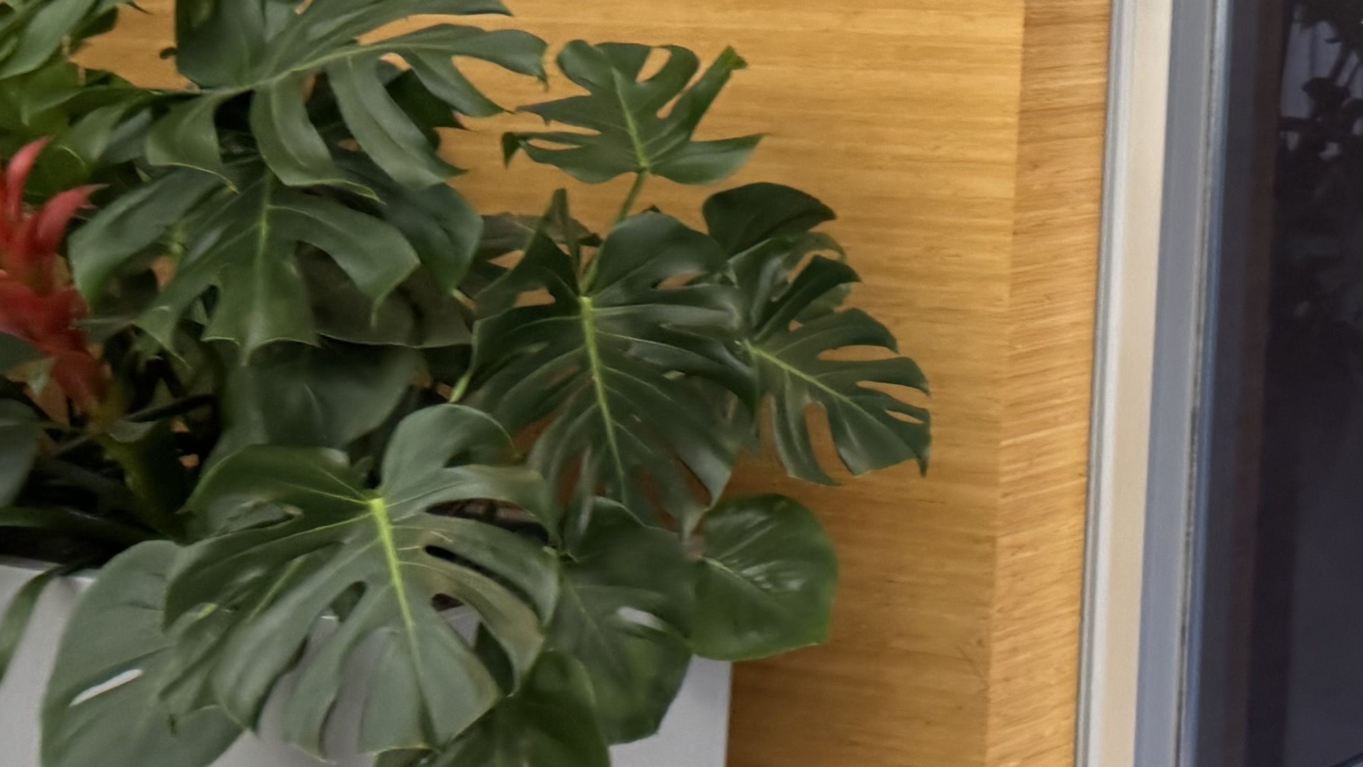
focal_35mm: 75
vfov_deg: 15.3
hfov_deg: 23.8
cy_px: -247
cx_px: 1909
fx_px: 2711
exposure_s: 1/120
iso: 160
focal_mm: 6.76
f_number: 1.78
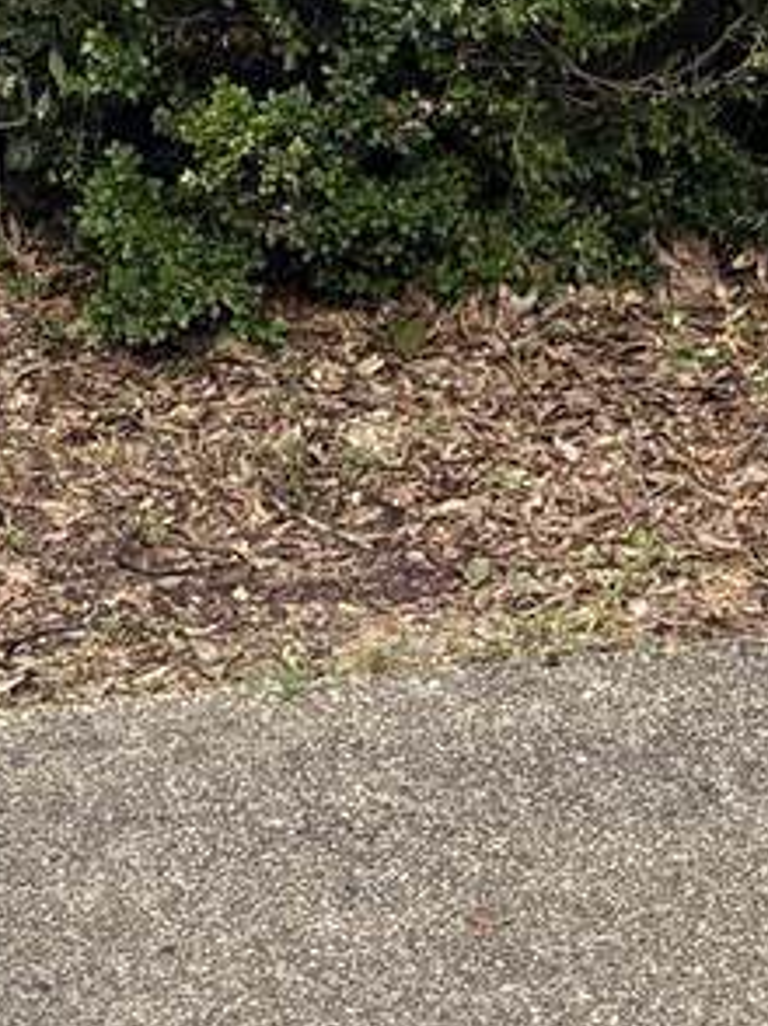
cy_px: -1577
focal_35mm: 136
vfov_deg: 11.5
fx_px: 4029
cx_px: 789
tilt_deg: +7.5
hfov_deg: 10.8
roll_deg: -0.8
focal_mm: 5.96
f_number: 1.6
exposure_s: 1/831
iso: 50
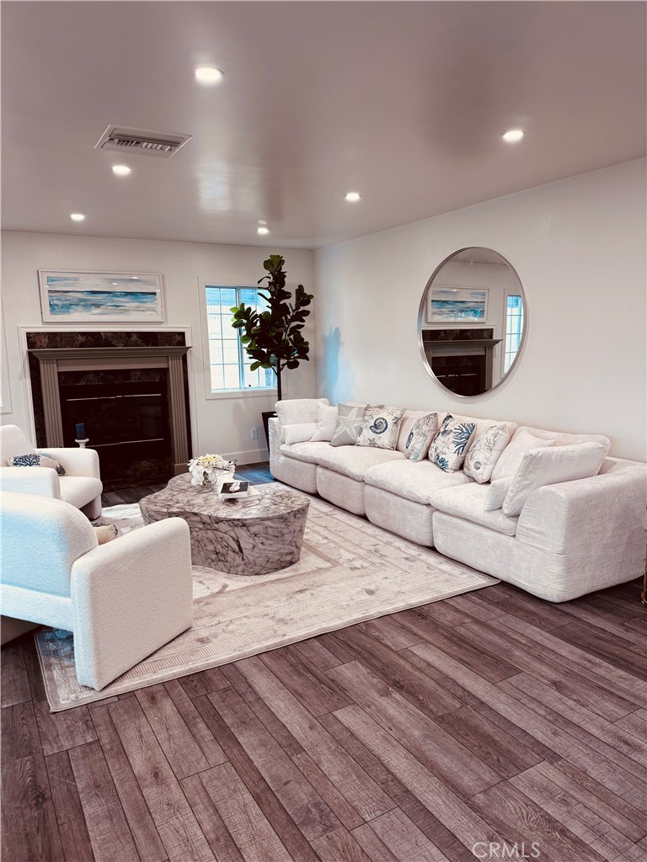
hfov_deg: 56.8
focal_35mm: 24
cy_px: 431
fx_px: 598
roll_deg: +1.7
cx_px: 324
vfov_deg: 71.6
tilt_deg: -8.7
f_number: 1.78
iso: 125
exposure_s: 1/120
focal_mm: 6.76
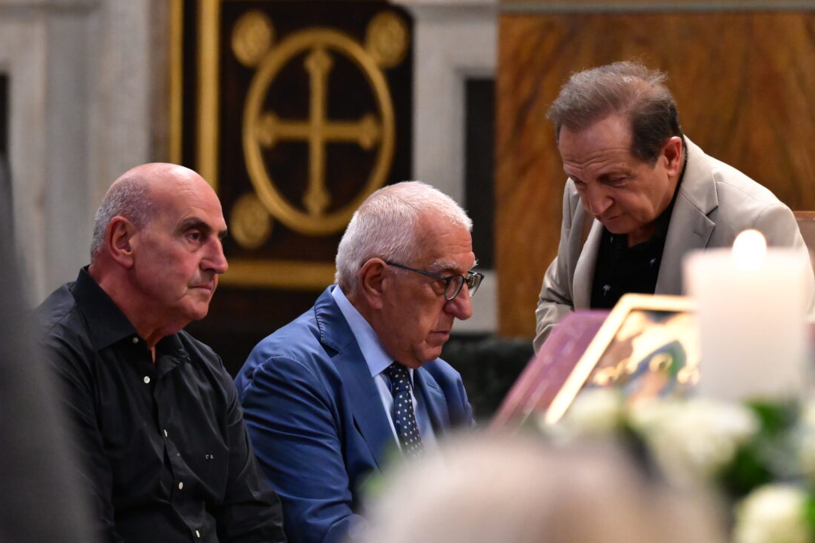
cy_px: 269
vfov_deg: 4.2
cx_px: 434
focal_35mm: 331
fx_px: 7492
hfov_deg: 6.2
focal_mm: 200
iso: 8000
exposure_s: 1/200
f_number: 4.5
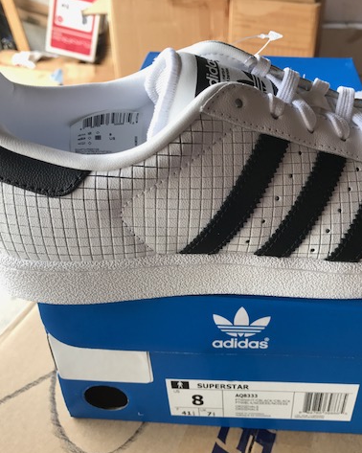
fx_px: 496
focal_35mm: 37
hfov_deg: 39.8
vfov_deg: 49.1
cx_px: 230
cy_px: 228
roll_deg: -2.2
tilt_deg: -37.5
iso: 25
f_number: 1.8
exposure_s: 1/60
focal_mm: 3.99
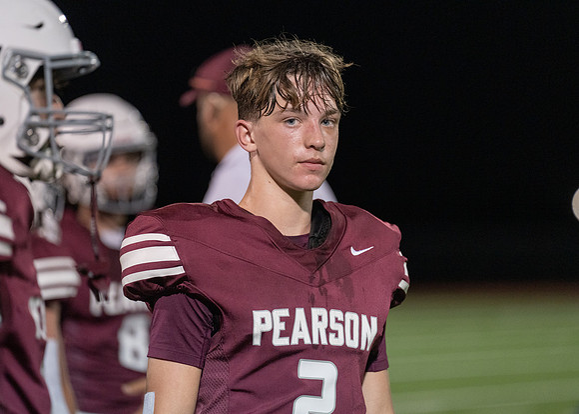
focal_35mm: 210
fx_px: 3445
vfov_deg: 6.9
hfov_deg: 9.6
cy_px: 207
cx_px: 290
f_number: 2.8
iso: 3200
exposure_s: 1/1000
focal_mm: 200
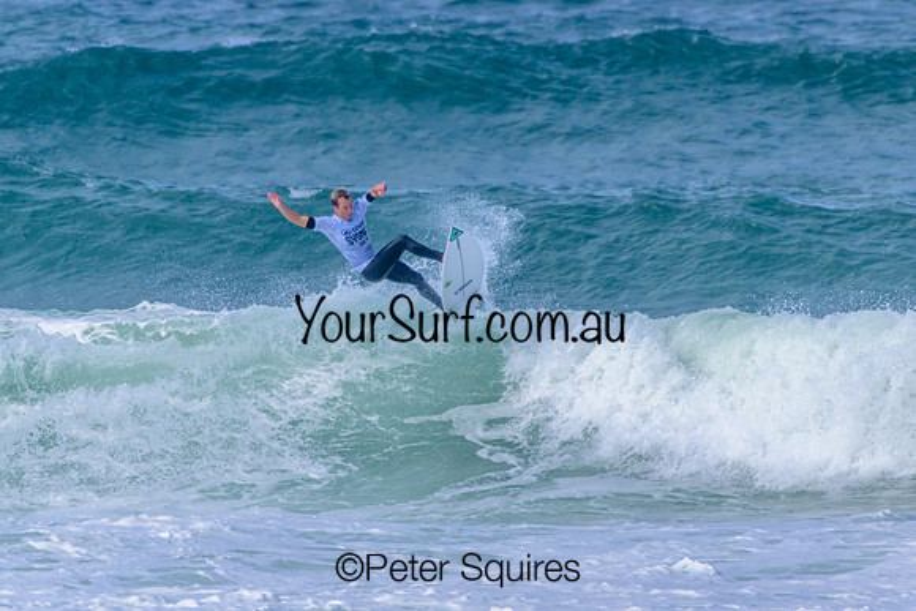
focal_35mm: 900
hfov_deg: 2.3
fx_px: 22904
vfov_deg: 1.5
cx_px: 458
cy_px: 306
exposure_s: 1/2500
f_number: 11
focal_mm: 900
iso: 1000
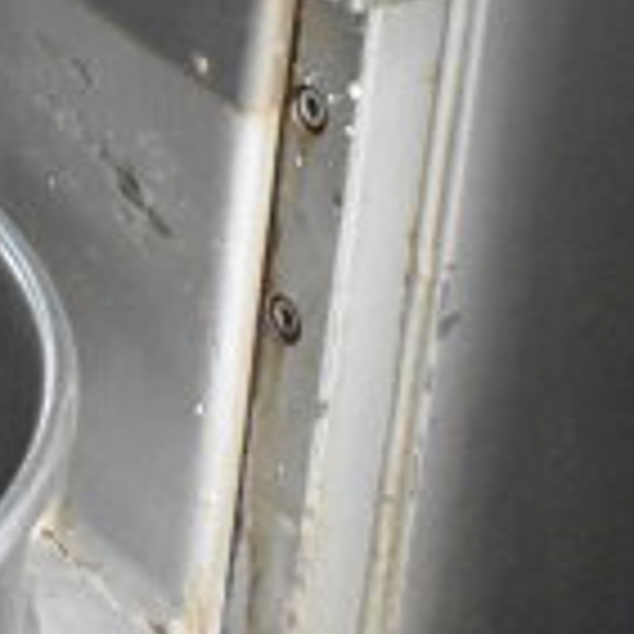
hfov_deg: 11.4
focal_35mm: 149
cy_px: -582
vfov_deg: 10.8
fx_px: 3087
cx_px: -171
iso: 6400
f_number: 9
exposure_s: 1/320
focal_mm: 18
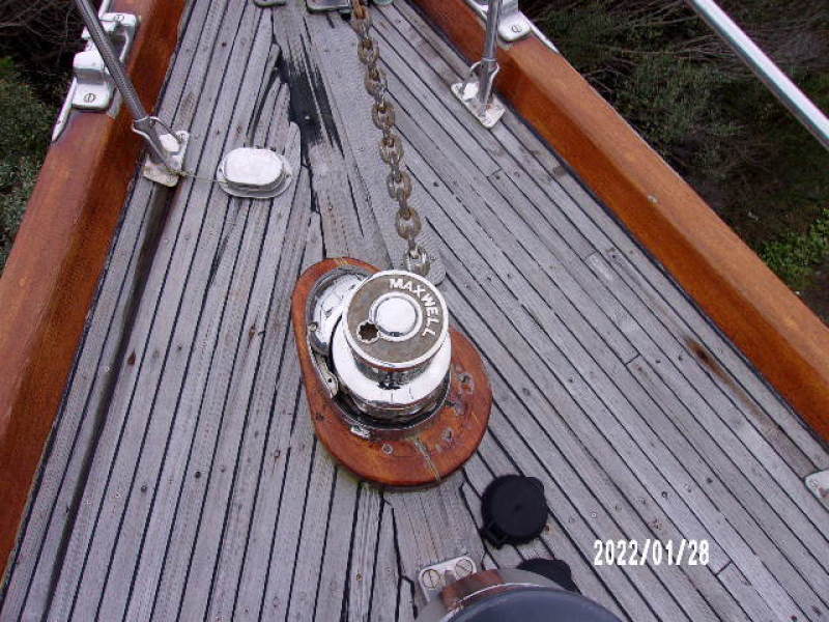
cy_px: 311
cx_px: 414
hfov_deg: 65.3
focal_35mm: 27
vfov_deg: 51.4
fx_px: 647
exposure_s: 1/60
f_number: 10.4
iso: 80
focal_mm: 4.9
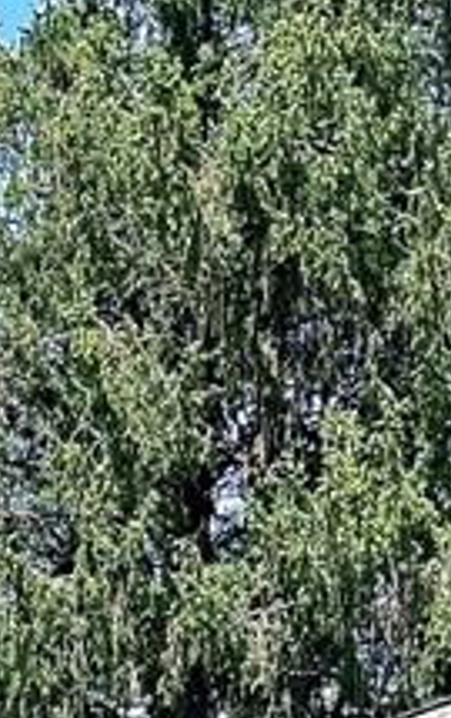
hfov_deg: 10.0
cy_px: 1259
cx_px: 197
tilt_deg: +11.0
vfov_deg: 14.2
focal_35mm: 131
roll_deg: -1.3
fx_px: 2568
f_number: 1.6
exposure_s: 1/2410
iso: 50
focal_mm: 5.1
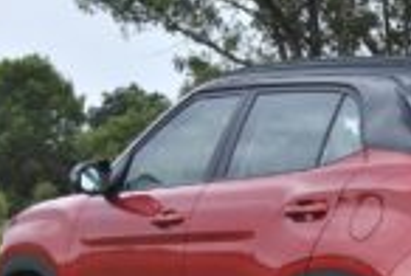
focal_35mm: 151
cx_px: 421
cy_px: 204
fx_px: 1727
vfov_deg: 9.1
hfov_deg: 13.4
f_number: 9
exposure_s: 1/160
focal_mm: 38
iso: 200
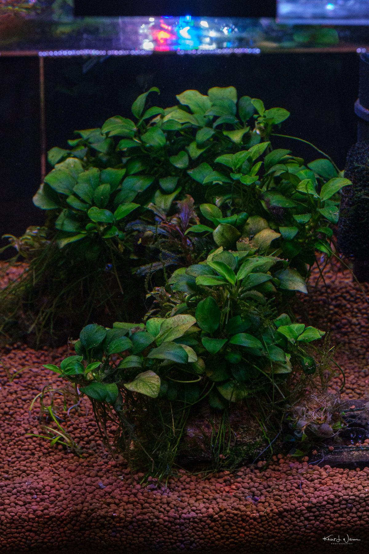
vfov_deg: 24.5
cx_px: 184
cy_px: 277
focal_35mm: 83
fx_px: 1276
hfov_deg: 16.5
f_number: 8
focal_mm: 55
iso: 5000
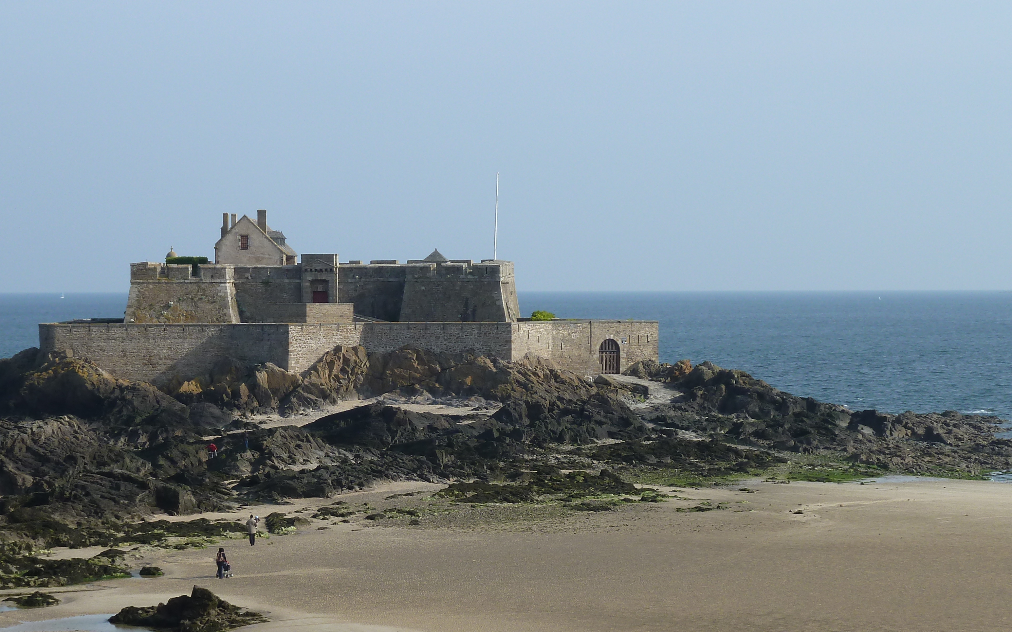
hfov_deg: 19.4
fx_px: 2951
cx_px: 405
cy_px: 468
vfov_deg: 12.2
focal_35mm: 107
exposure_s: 1/400
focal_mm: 12.8
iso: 80
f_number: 4.5
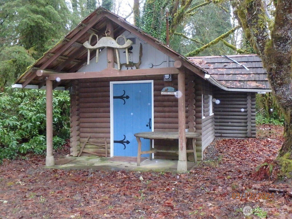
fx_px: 304
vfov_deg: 39.7
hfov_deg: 51.4
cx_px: 146
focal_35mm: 36
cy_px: 110
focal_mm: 6.4
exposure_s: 1/40
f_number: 5
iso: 1250
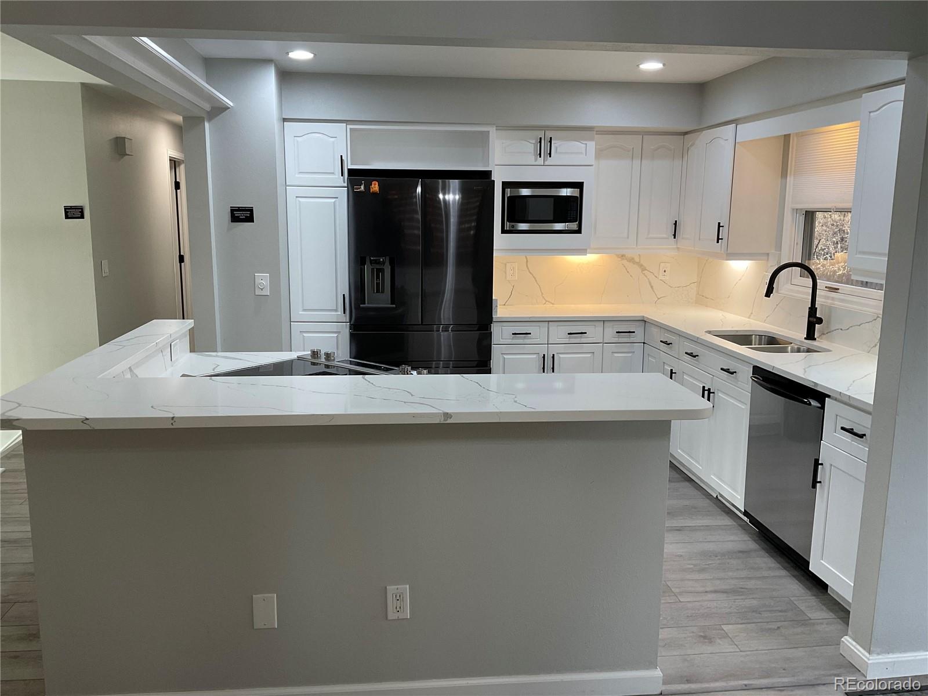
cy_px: 348
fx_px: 777
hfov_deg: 61.7
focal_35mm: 29
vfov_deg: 48.2
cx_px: 464
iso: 64
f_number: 1.8
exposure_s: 1/120
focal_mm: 3
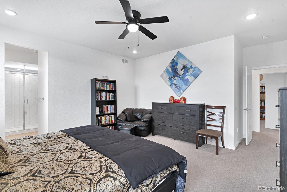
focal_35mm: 17
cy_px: 96
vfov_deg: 70.5
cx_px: 144
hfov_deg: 93.3
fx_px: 136
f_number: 8
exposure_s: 1/8
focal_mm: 17
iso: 100
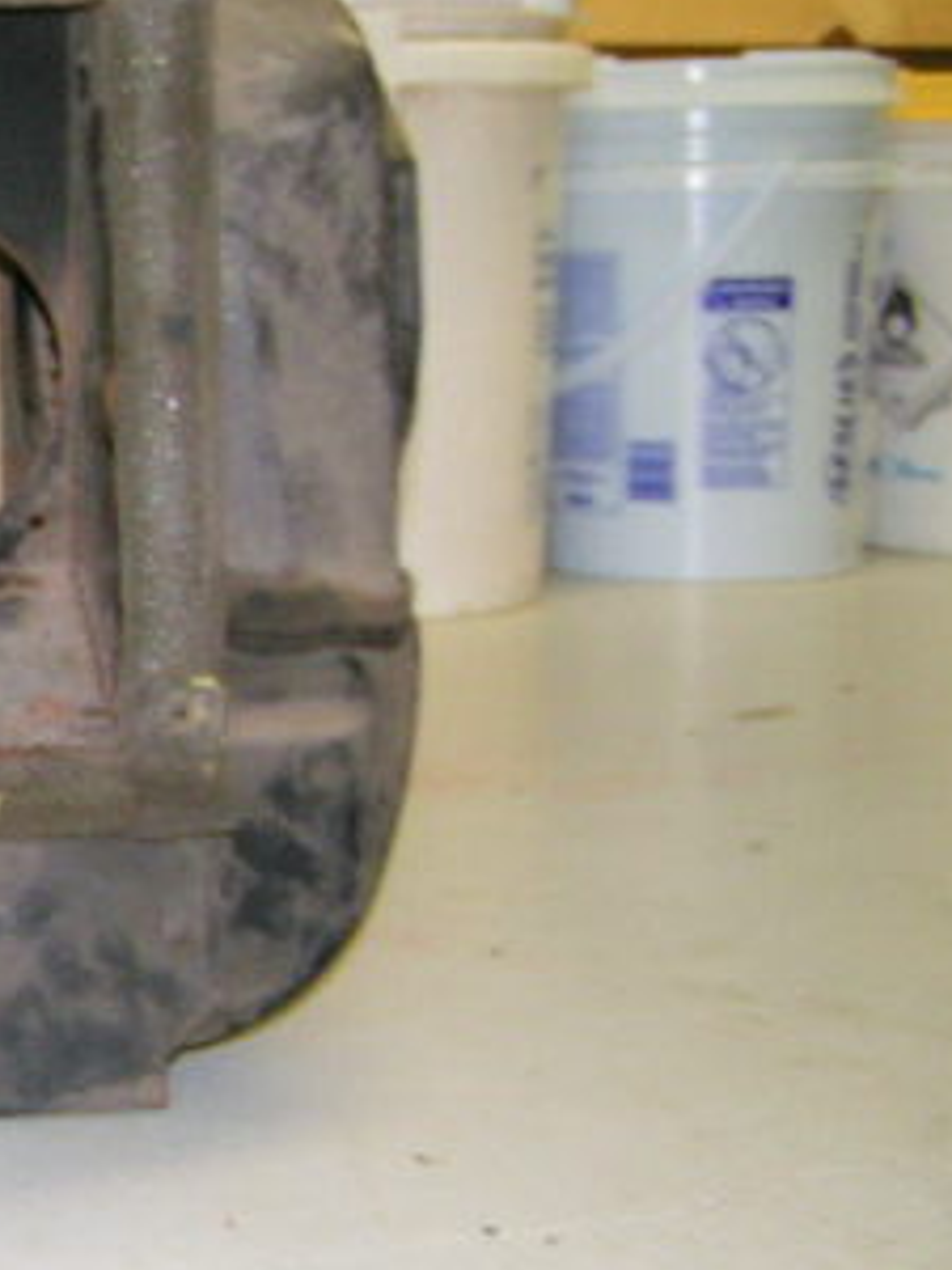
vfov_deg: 24.1
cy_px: 635
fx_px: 2970
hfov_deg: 16.9
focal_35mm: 81
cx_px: -355
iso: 200
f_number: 2.8
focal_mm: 5.8
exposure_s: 1/40
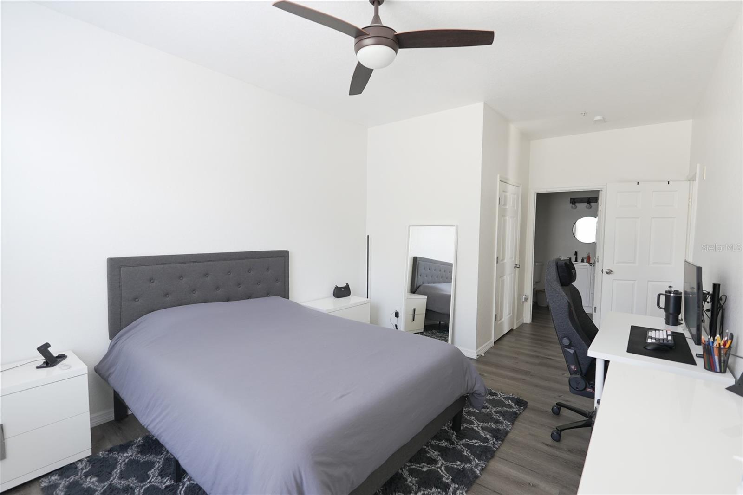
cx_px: 372
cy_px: 248
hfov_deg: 96.7
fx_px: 330
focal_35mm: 16
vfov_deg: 73.8
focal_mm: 11
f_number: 1.8
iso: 160
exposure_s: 1/30
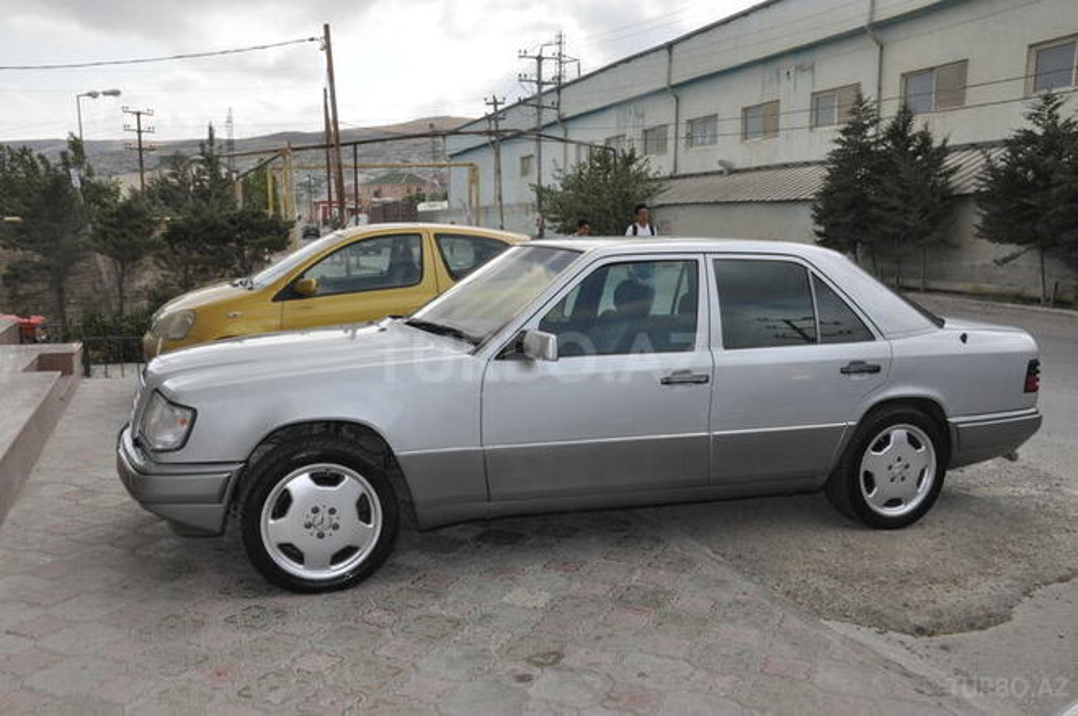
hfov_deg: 59.6
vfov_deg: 41.6
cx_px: 539
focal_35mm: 32
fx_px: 942
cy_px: 358
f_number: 22
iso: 800
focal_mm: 21
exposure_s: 1/200
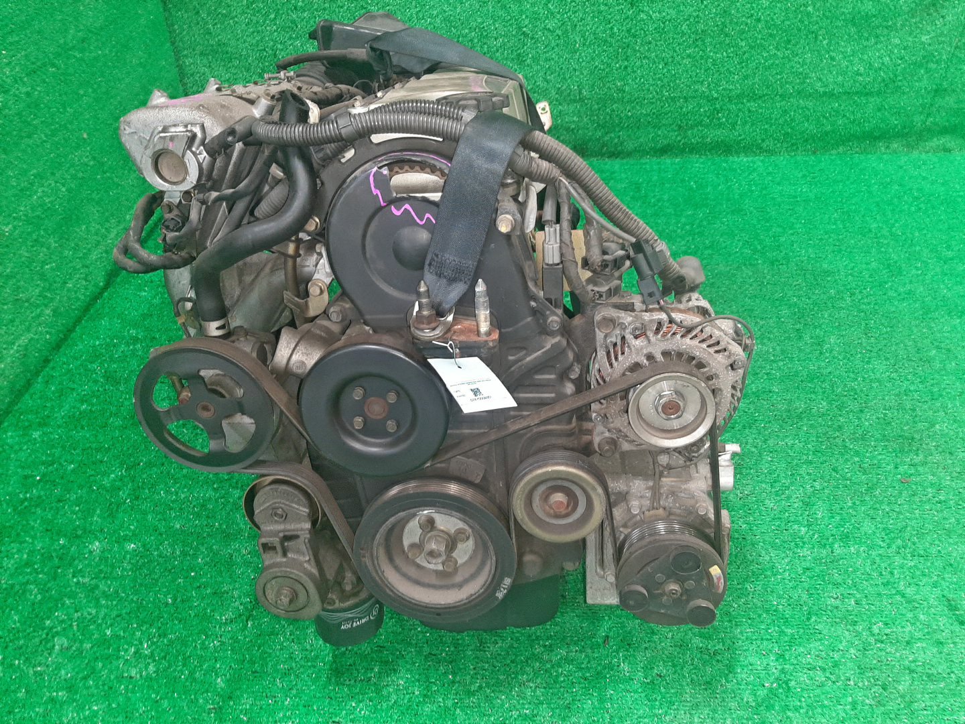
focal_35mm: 26
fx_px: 725
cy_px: 362
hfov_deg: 67.3
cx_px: 482
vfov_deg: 53.1
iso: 225
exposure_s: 1/50
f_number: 1.7
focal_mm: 3.93
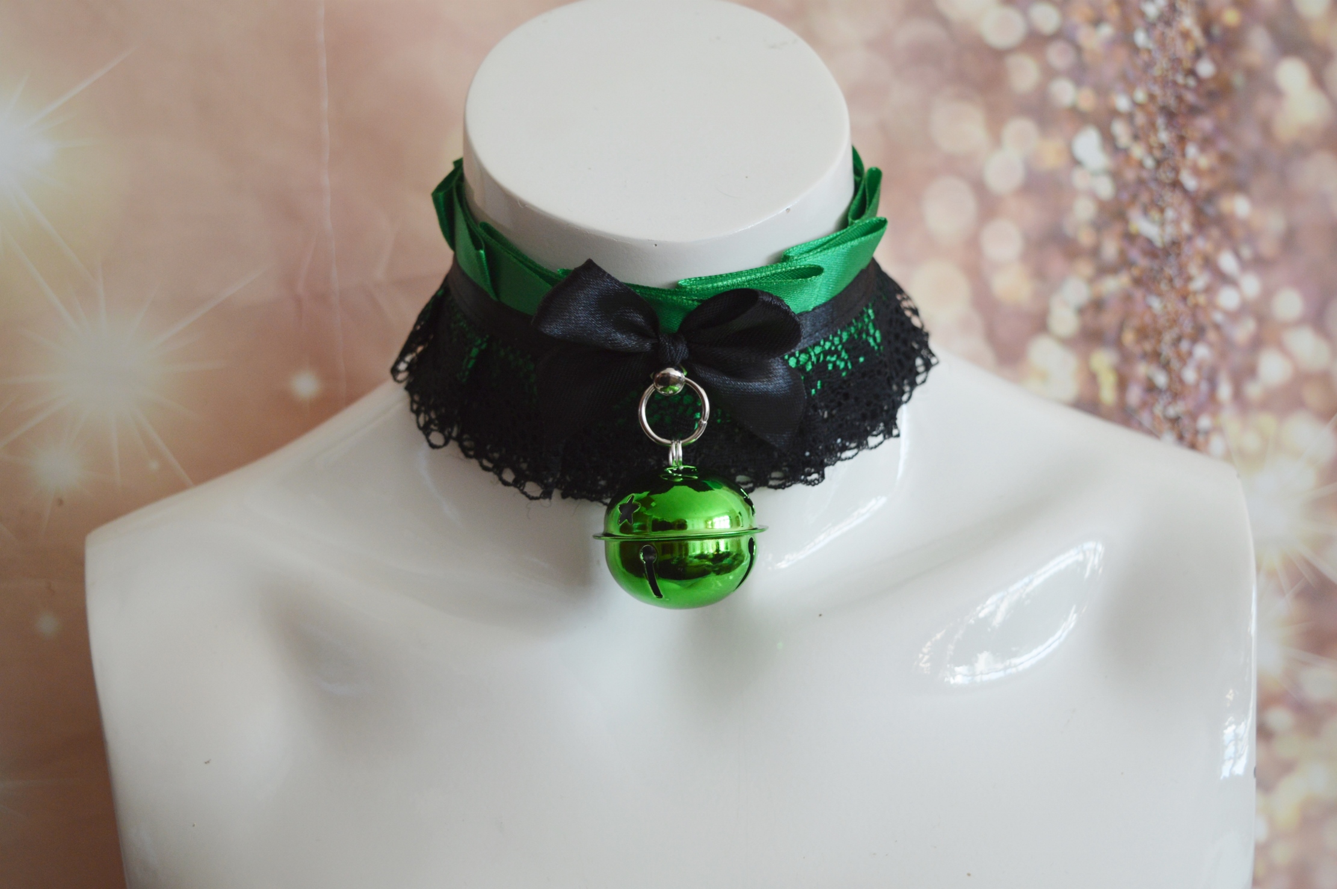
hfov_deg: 38.9
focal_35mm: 51
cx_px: 668
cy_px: 444
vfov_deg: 26.4
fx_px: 1892
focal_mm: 34
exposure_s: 1/100
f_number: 5
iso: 400
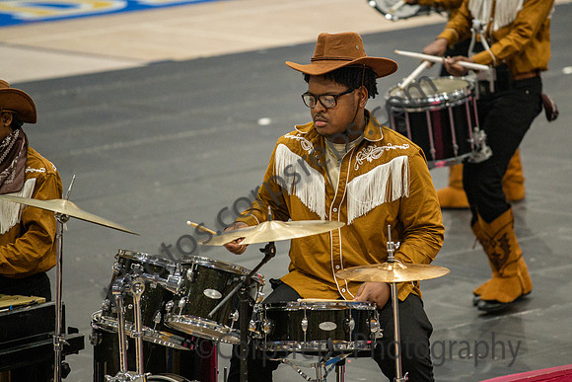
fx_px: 3891
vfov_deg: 5.6
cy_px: 177
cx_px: 350
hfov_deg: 8.4
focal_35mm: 245
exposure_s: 1/500
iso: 4500
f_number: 4
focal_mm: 200
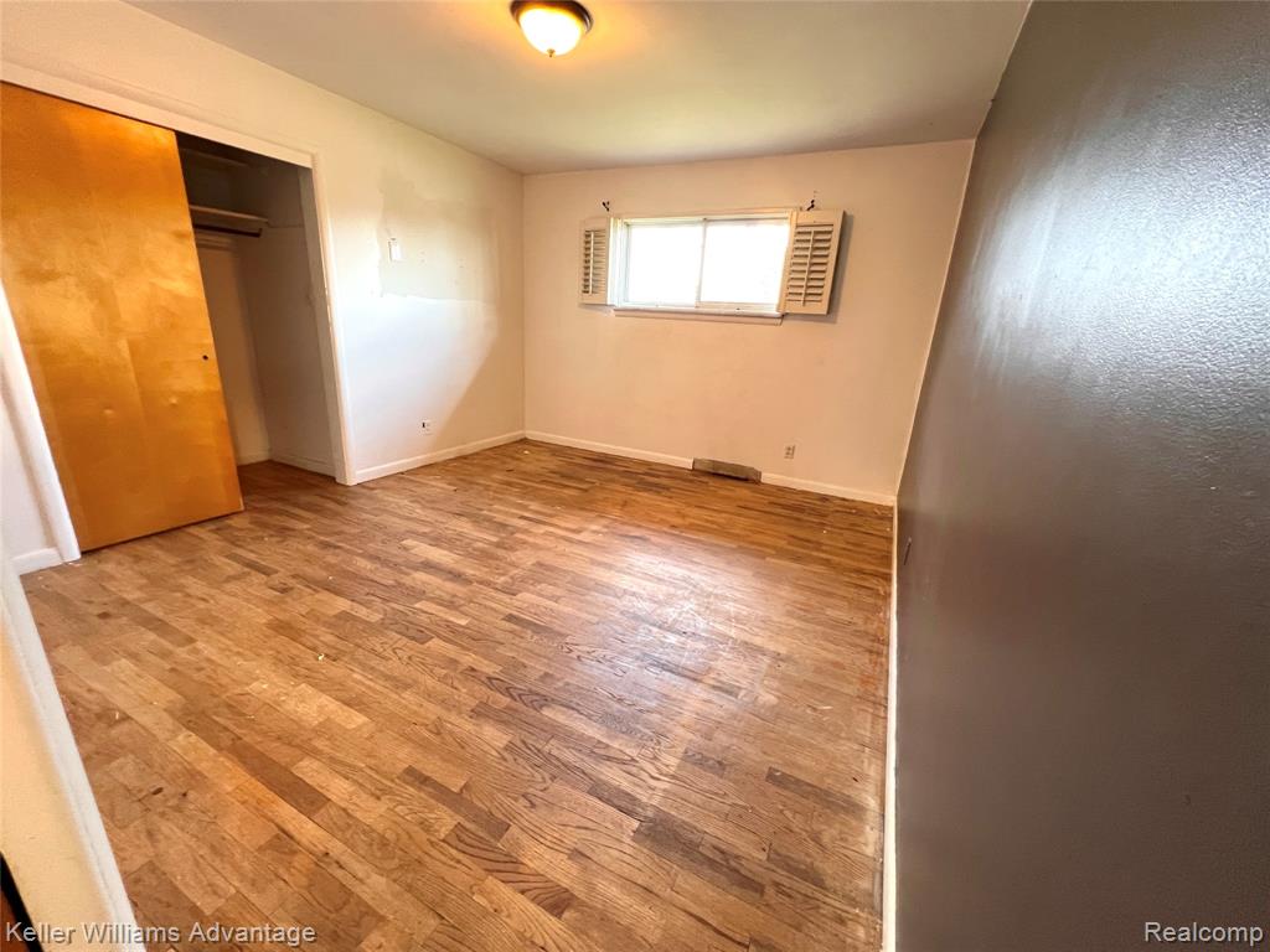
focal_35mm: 13
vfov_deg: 89.9
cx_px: 635
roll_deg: -3.3
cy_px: 476
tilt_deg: -16.6
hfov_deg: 106.2
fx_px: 477
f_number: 1.8
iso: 320
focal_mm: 1.57
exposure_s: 1/60
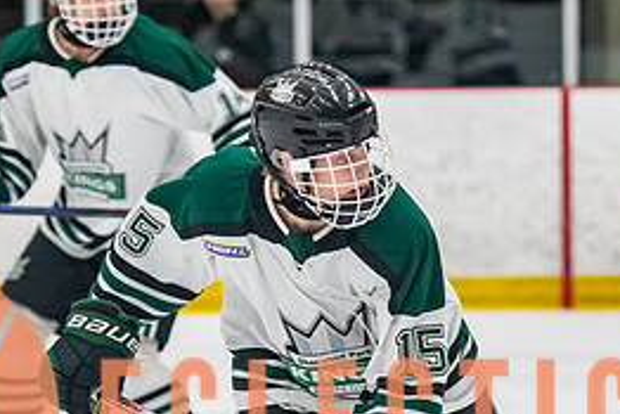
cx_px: 357
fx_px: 6358
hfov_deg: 5.6
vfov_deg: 3.7
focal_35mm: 369
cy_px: 362
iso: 2000
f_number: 3.2
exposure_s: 1/640
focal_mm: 112
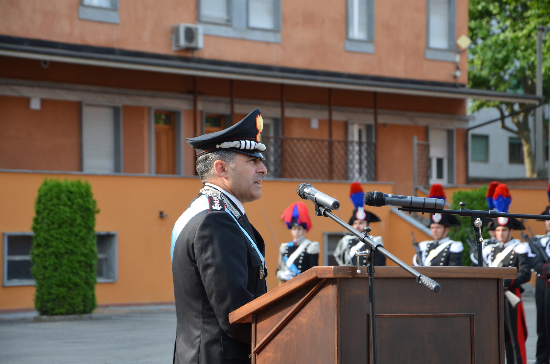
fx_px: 1944
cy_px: 182
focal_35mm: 128
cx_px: 275
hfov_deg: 16.1
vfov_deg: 10.7
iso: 200
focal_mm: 85
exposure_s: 1/200
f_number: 6.3
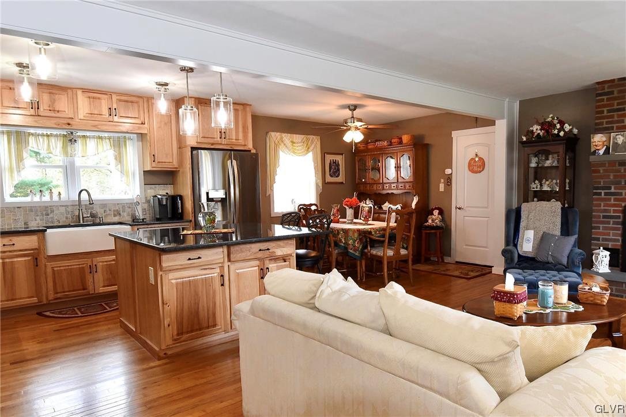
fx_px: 348
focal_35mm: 20
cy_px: 208
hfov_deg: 84.0
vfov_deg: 61.9
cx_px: 313
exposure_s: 1/100
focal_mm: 20
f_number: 6.3
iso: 2500
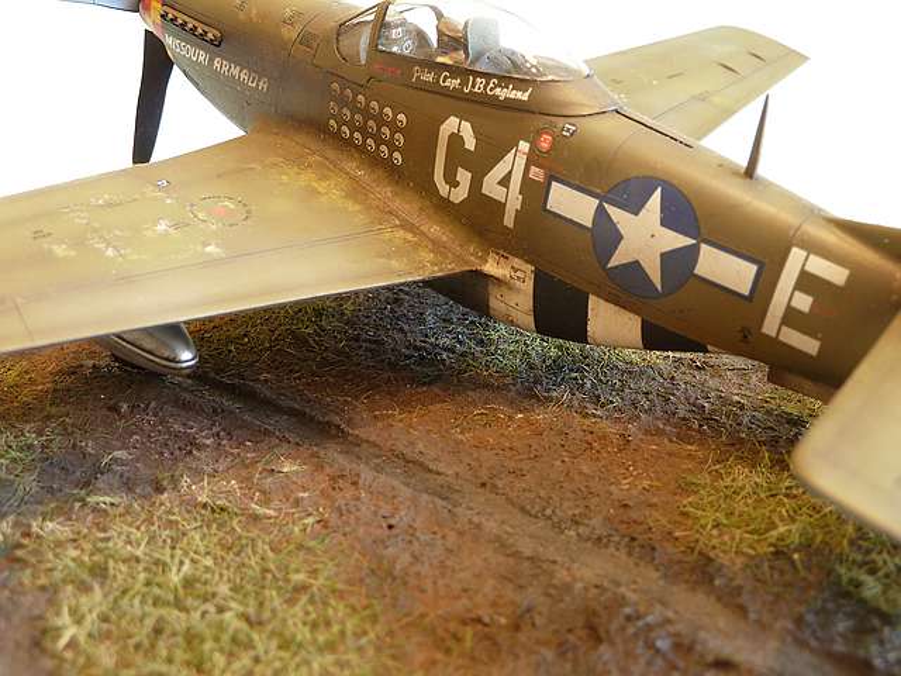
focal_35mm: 40
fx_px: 1041
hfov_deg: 46.8
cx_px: 450
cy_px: 338
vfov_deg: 36.0
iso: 100
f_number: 3.6
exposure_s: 1/8
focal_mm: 6.5
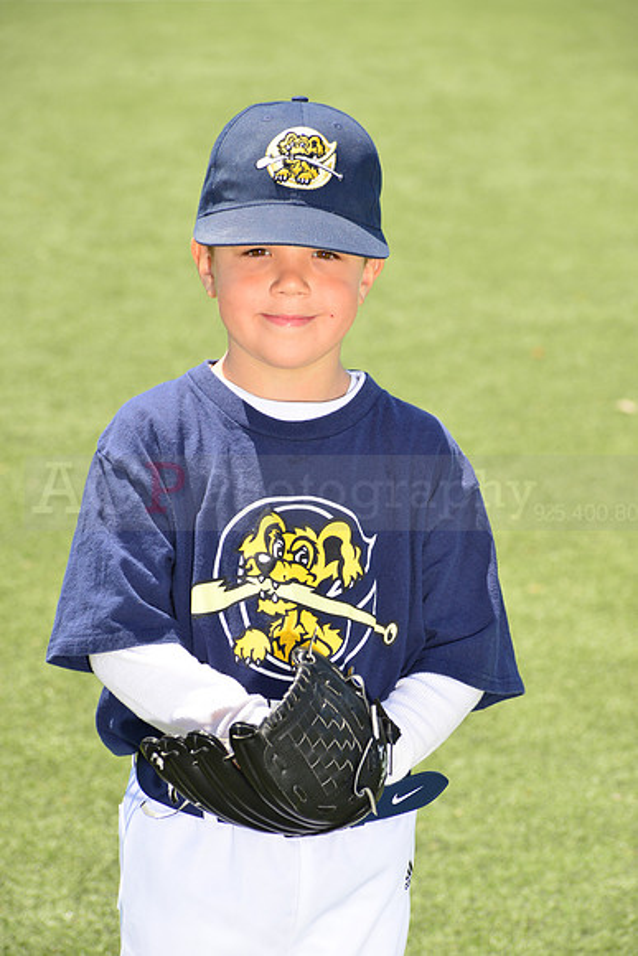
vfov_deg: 12.1
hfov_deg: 8.1
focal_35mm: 170
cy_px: 478
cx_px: 319
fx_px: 4516
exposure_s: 1/250
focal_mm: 170
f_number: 11
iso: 250
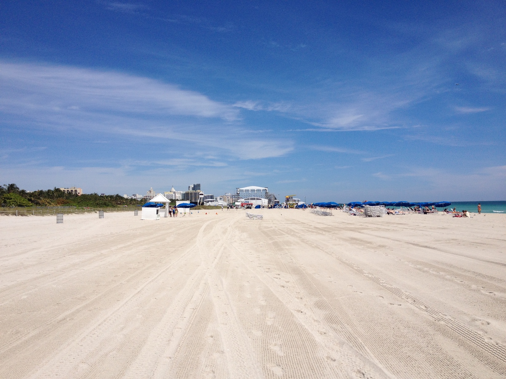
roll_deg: +2.2
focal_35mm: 35
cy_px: 190
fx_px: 512
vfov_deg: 40.7
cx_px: 253
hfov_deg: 52.6
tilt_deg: -0.1
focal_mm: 4.28
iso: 50
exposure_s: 1/4255
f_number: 2.4
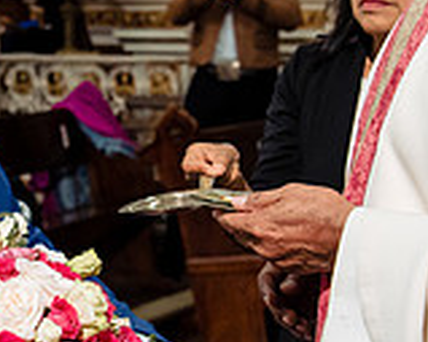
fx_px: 1734
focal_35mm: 137
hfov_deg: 13.8
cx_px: -32
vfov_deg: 11.3
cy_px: 163
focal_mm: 40
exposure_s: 1/100
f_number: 5
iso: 2000
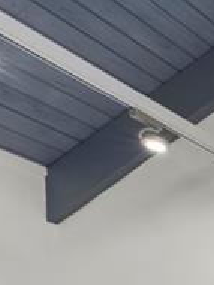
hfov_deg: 10.1
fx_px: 512
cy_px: 436
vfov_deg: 24.0
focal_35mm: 62
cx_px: 712
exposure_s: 1.6
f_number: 10
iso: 160
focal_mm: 12
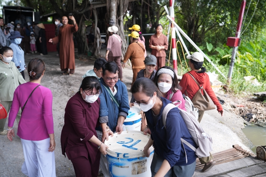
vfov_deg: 37.8
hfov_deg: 54.4
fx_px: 259
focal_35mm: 35
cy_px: 88
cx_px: 133
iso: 500
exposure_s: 1/1600
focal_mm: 35
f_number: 2.8
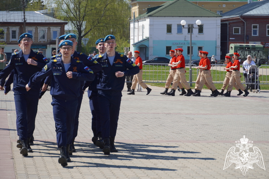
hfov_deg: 14.3
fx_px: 1076
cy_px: 90
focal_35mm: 144
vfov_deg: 9.5
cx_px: 134
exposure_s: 1/500
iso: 100
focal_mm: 96
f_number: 5.6
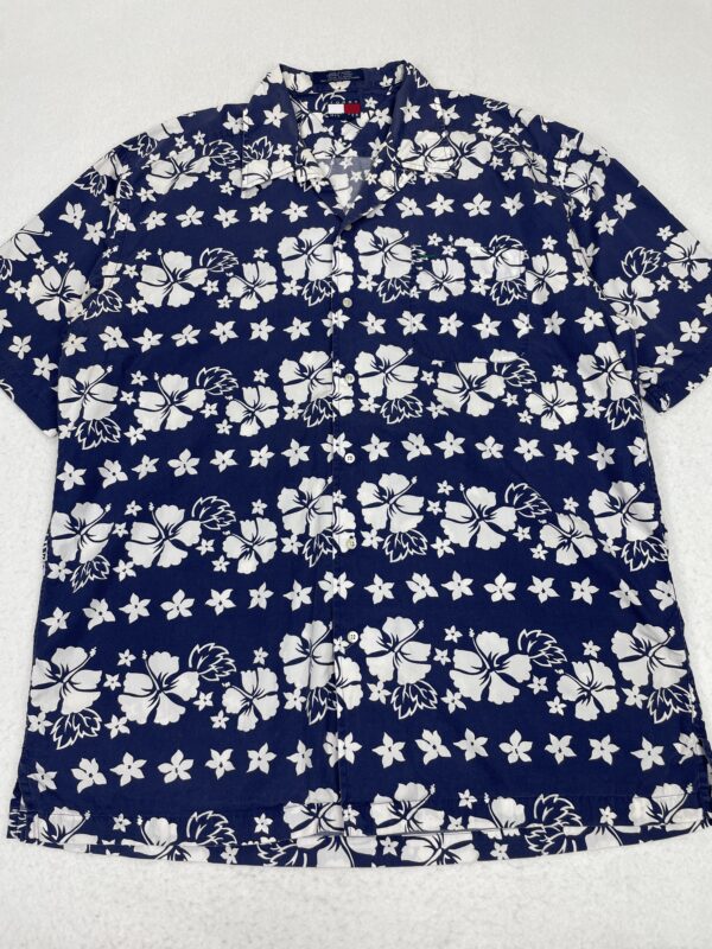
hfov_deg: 53.1
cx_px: 356
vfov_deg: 67.3
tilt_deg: -48.1
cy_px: 474
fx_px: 713
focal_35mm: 26
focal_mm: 4.2
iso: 32
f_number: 1.6
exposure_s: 1/106
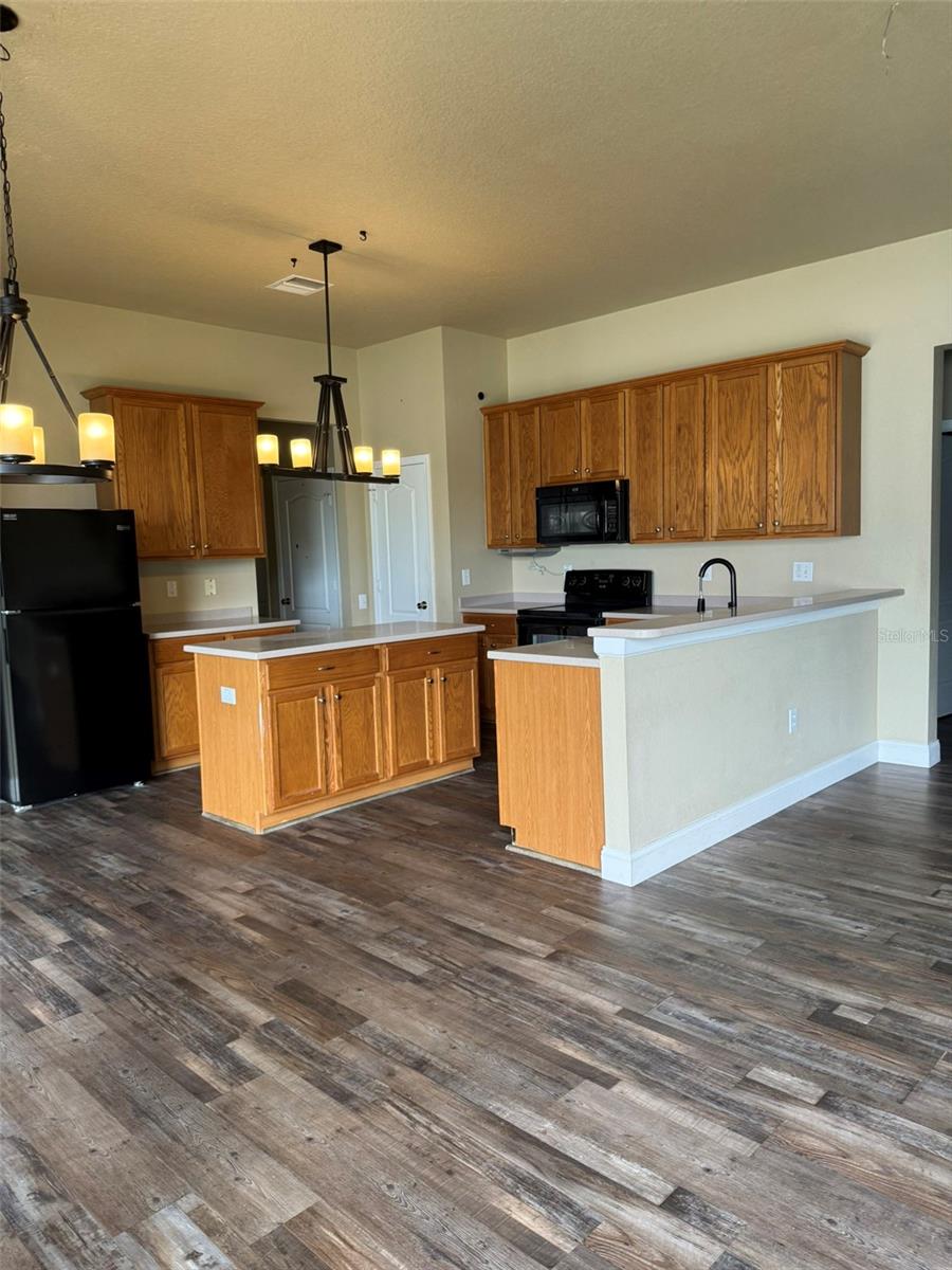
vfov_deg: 71.6
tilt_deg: -2.5
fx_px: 880
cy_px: 635
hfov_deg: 56.8
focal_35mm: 24
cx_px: 476
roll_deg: +4.2
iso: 160
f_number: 1.78
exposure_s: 1/120
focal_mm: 6.76
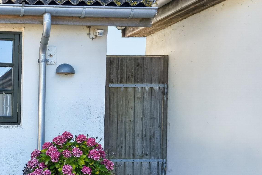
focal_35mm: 65
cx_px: -27
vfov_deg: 20.8
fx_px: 473
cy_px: 123
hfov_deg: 28.2
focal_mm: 29
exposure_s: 1/125
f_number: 8
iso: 400
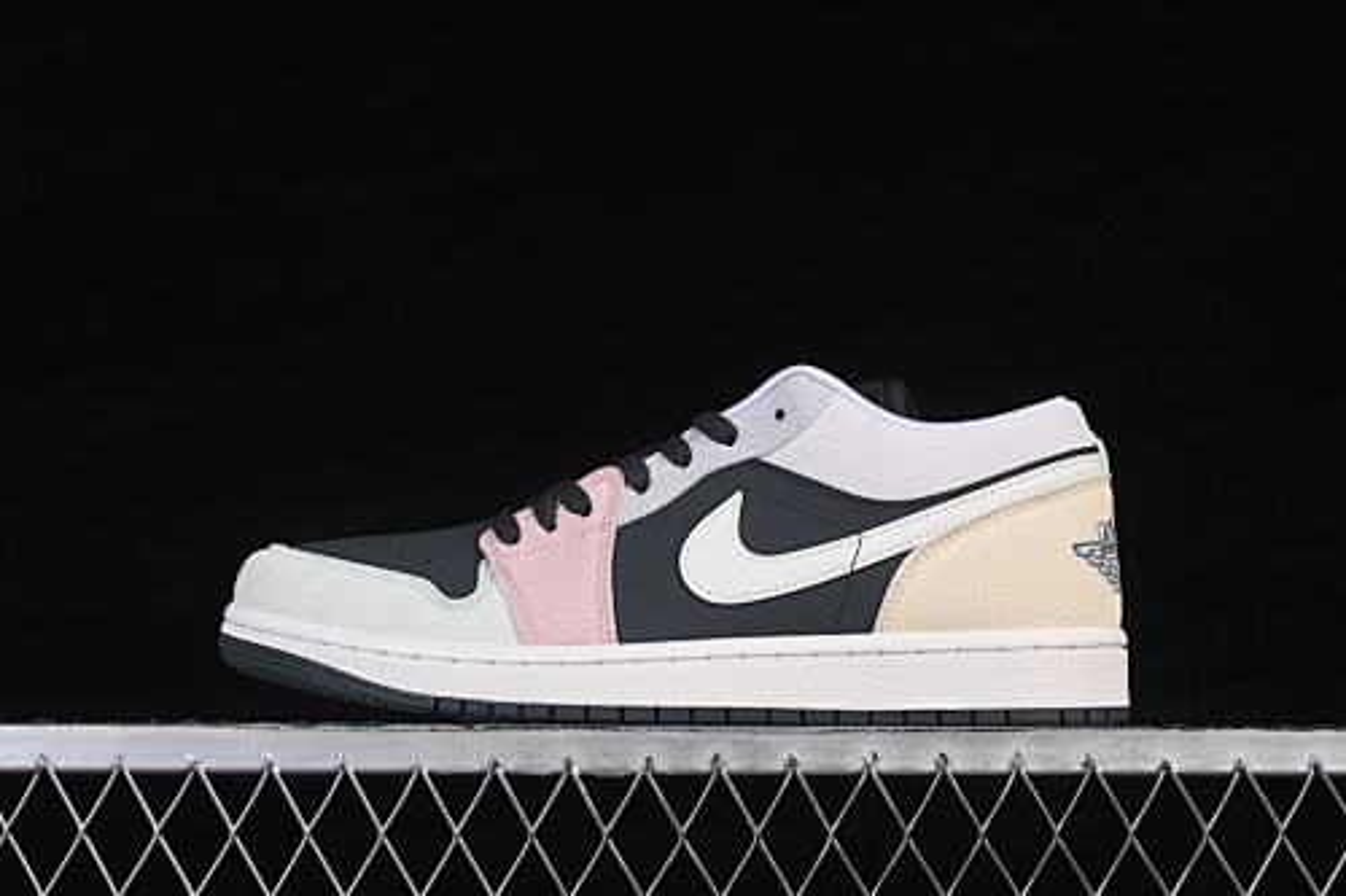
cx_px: 673
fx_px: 2803
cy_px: 448
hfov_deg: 27.0
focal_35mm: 75
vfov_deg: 18.2
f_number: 8
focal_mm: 50
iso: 160
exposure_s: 1/80
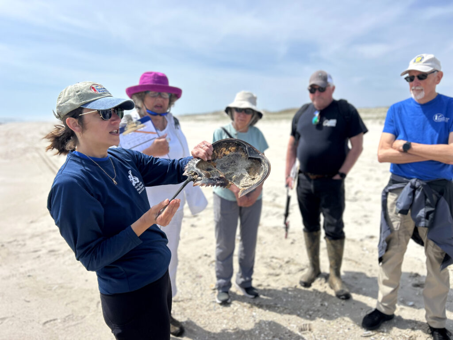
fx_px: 340
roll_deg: +0.1
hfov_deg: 67.3
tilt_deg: -7.8
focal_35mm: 26
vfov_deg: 53.1
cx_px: 226
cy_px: 170
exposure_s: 1/5882
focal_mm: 5.7
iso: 50
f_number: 1.5
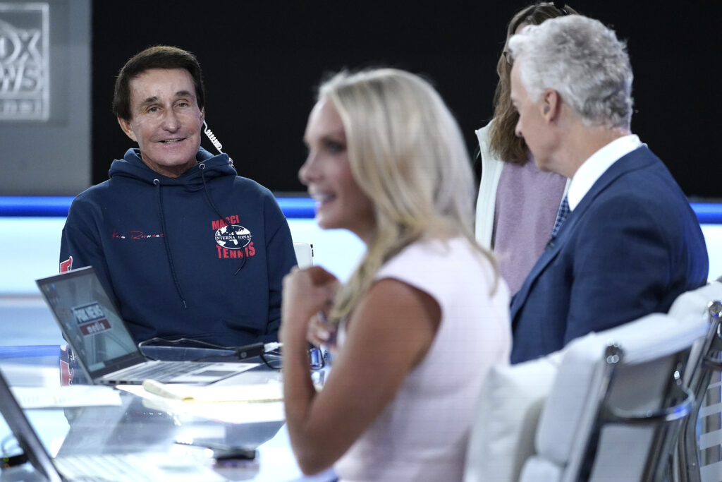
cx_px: 361
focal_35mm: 166
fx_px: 3329
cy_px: 241
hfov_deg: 12.4
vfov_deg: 8.3
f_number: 5.6
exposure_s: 1/200
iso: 8000
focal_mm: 166
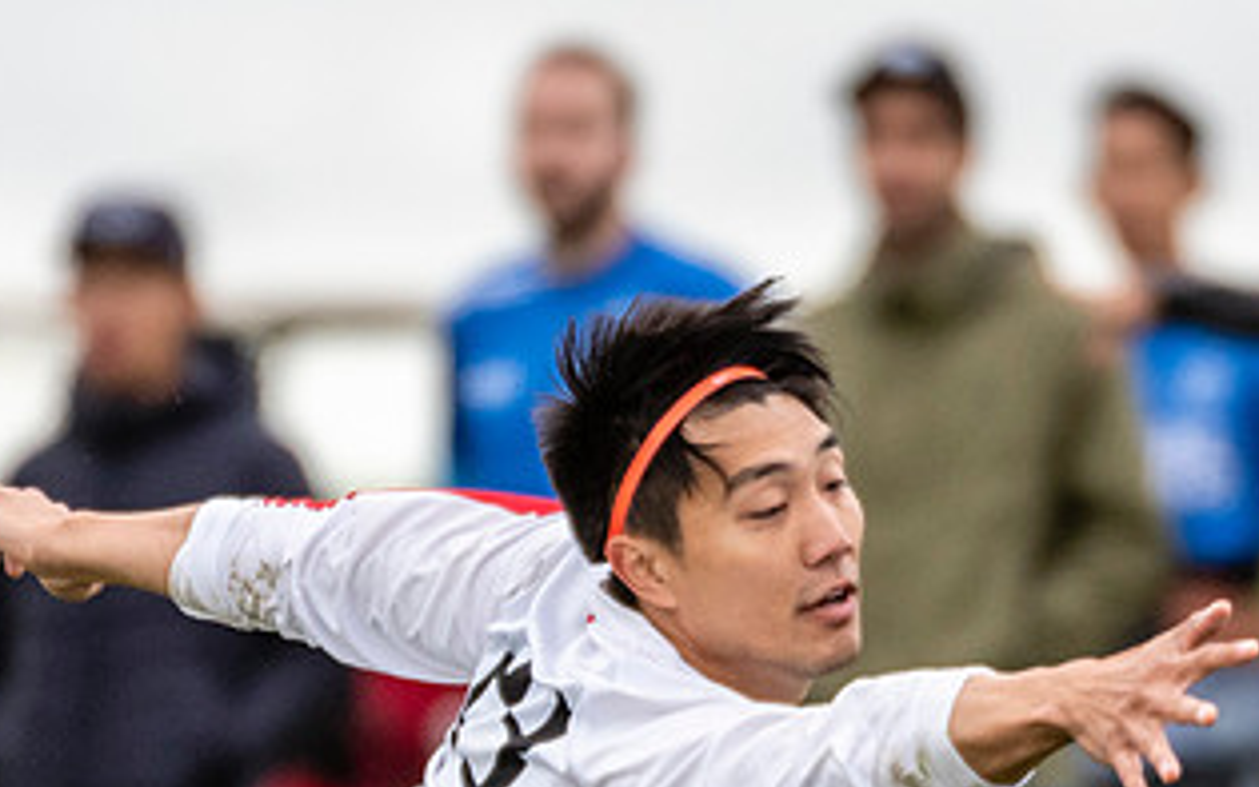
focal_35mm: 1666
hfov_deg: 1.3
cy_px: 630
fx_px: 57174
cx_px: 840
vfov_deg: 0.8
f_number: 4
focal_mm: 400
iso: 900
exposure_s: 1/1250
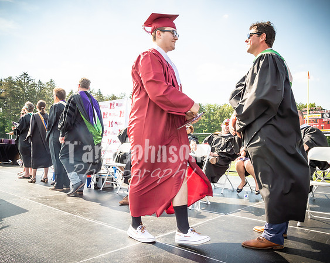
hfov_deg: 60.9
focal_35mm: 29
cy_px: 132
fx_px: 281
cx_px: 165
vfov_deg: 50.3
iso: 200
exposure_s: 1/500
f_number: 7.1
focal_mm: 17
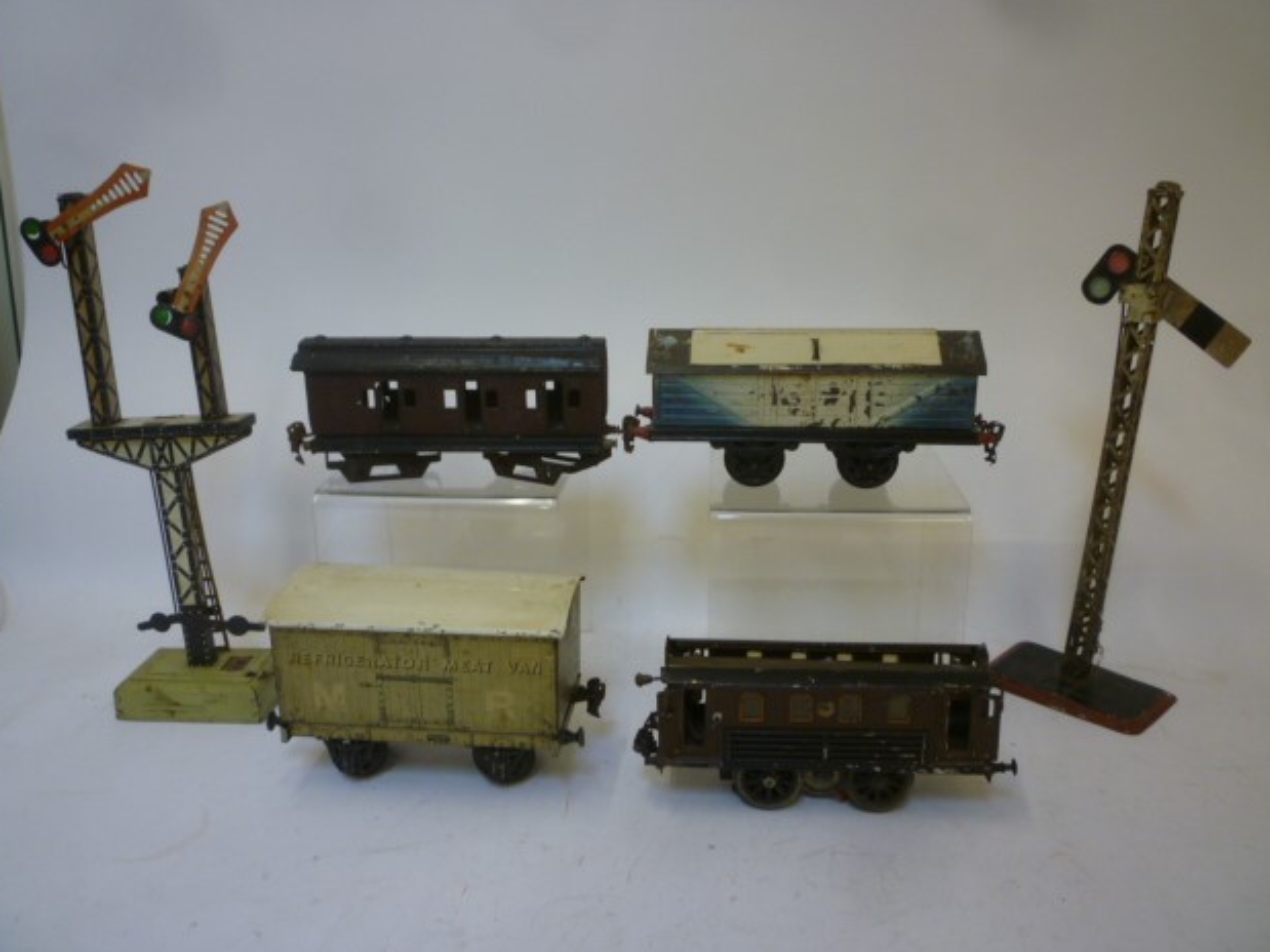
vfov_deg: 46.8
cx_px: 642
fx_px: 1100
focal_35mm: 30
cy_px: 478
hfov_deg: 60.0
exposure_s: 1/30
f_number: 3.3
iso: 125
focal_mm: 5.2
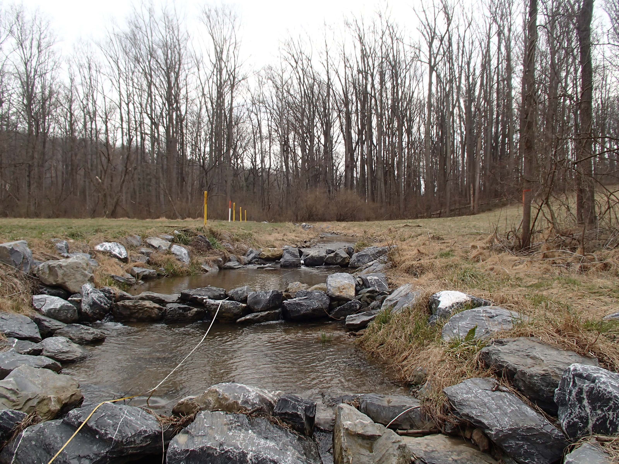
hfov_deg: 63.4
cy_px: 232
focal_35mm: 28
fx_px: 501
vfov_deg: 49.7
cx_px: 310
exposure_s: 1/400
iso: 100
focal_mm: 5
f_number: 3.9
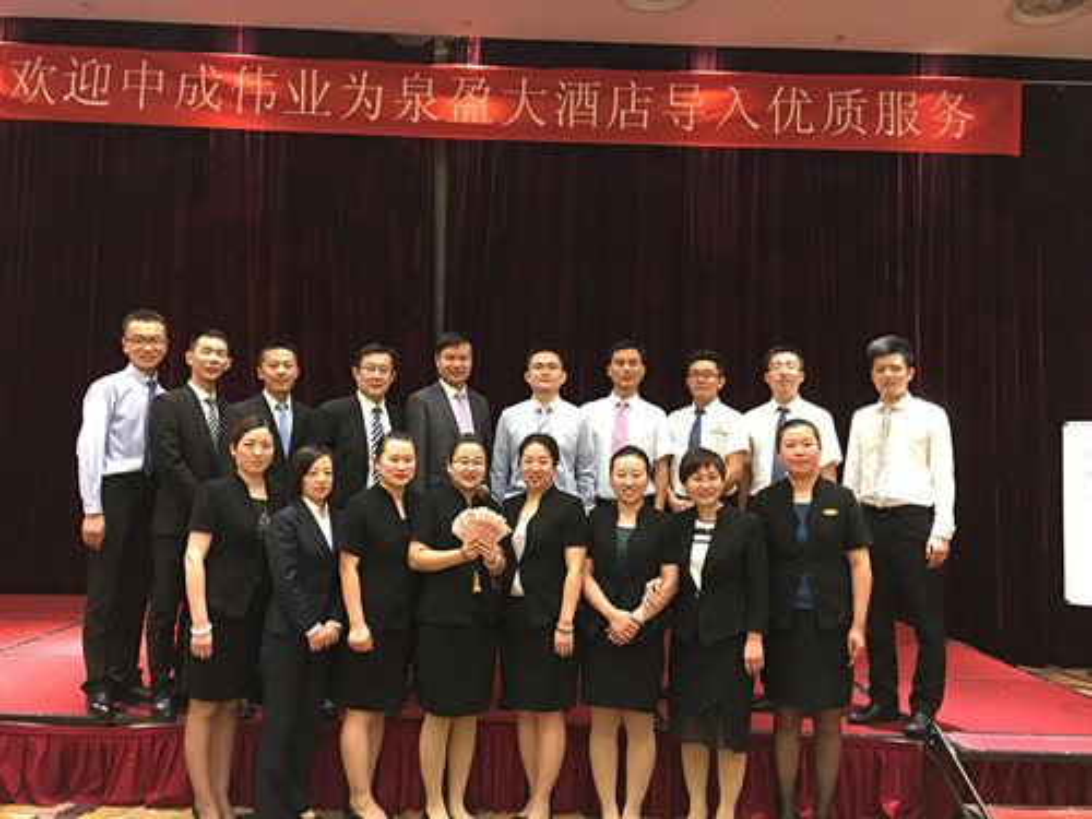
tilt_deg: +5.1
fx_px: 915
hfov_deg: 61.7
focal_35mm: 29
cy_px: 410
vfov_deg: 48.2
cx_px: 546
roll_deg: -2.1
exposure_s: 1/8
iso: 100
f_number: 2.2
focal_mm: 4.15
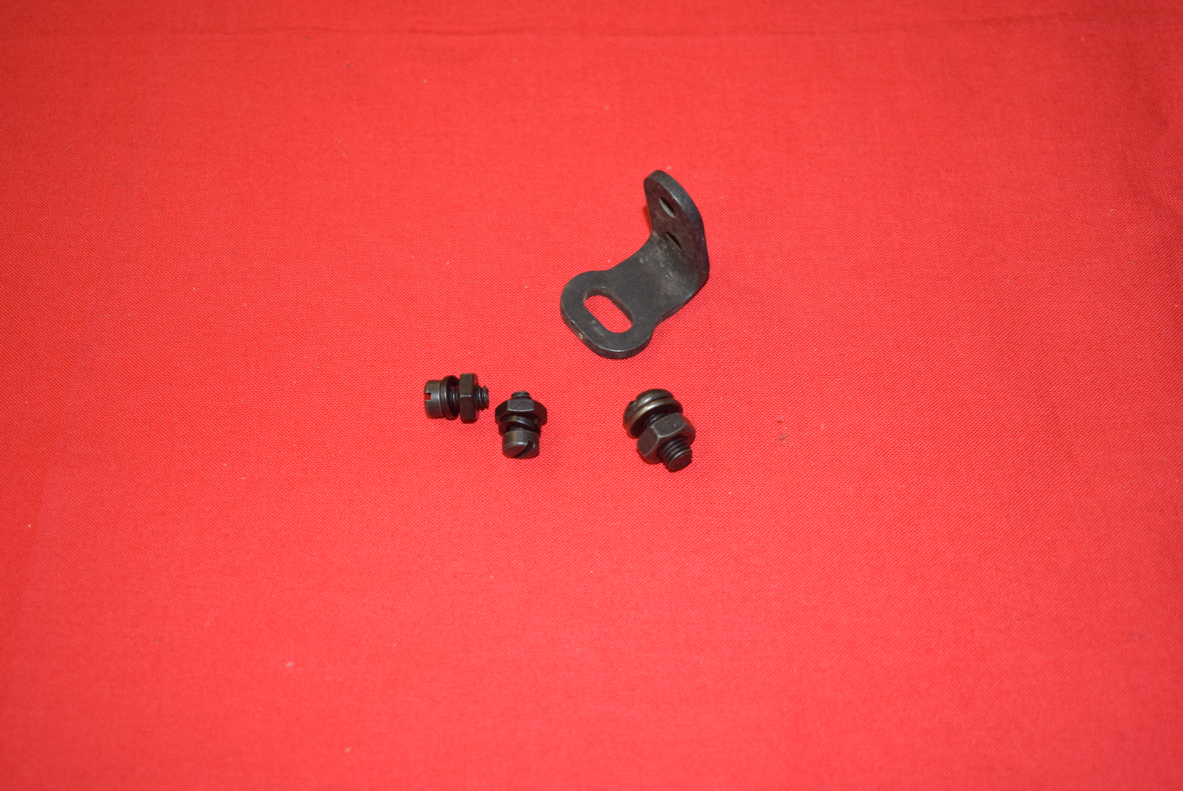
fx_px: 1677
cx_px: 592
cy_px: 396
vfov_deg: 26.5
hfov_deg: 38.9
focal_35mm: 51
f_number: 5
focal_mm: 34
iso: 800
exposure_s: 1/60
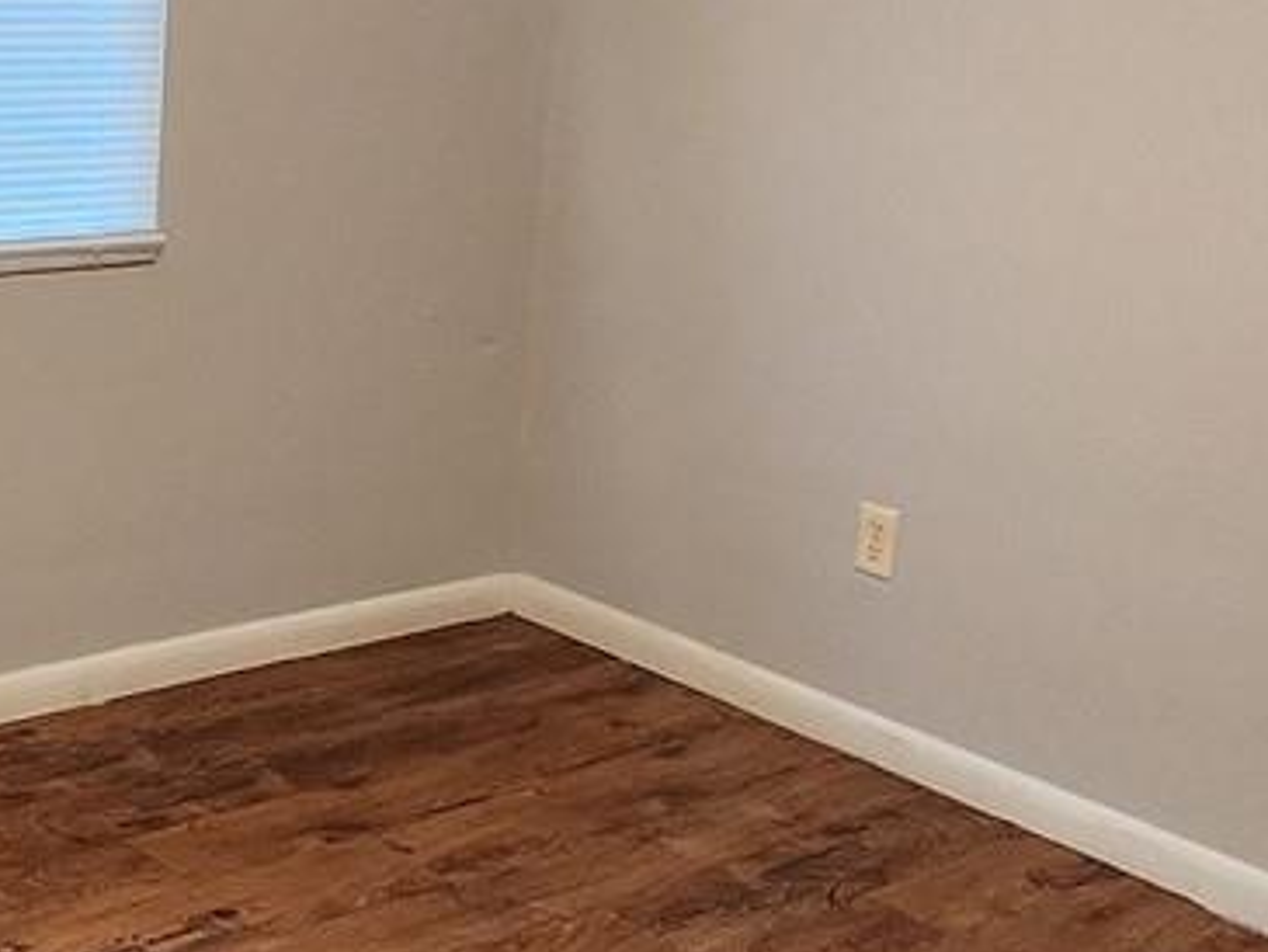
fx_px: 2089
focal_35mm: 57
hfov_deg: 33.0
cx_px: 299
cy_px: 271
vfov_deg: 25.4
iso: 320
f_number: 2.2
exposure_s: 1/60
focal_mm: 1.74
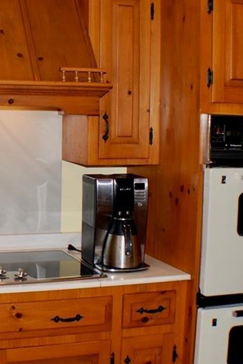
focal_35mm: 80
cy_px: 155
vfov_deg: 25.3
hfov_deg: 16.8
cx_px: 14
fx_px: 810
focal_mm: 28
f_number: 4.5
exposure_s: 1/60
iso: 200
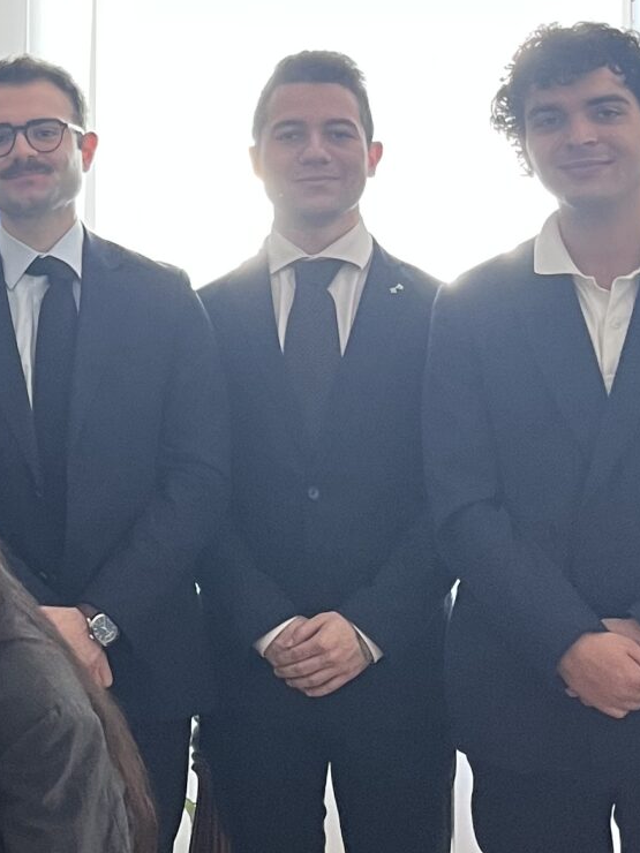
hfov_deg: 15.2
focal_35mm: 90
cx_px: -324
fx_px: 2219
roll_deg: +0.4
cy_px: 207
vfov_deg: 21.6
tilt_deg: -1.2
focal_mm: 5.1
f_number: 1.6
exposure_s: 1/50
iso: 125
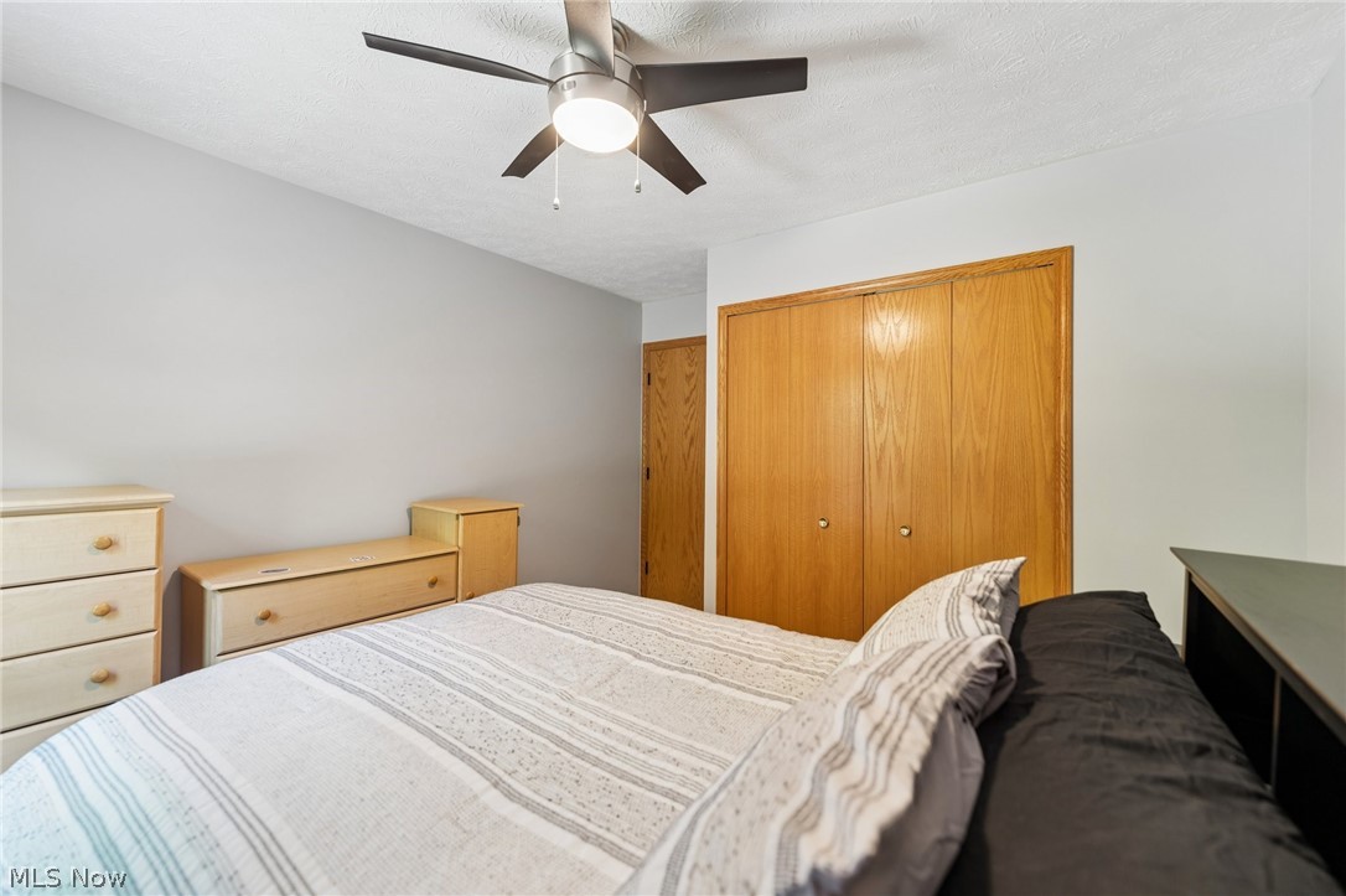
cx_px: 673
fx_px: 523
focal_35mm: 14
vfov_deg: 81.2
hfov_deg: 104.3
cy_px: 448
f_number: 2.8
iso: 200
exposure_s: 1/15
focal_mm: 14
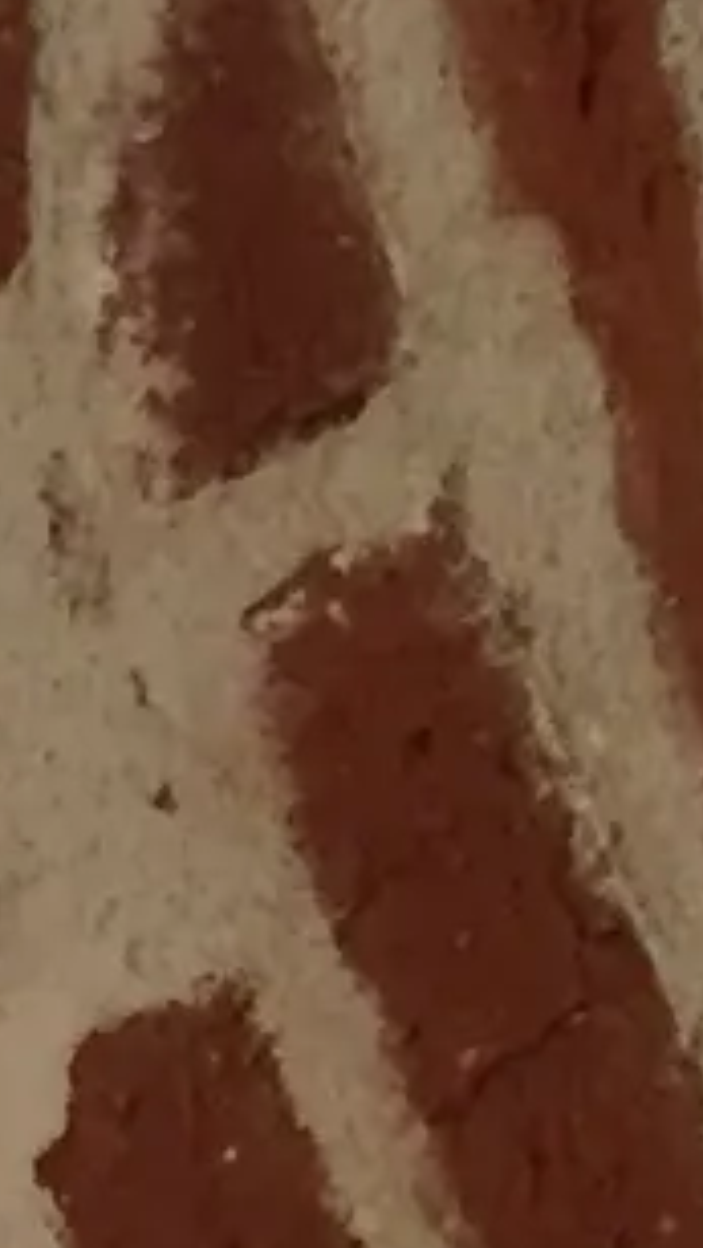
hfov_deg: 4.7
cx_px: -3072
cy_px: 1854
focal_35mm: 206
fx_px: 6817
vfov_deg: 10.1
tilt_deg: +54.3
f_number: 2.2
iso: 160
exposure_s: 1/33
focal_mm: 4.15
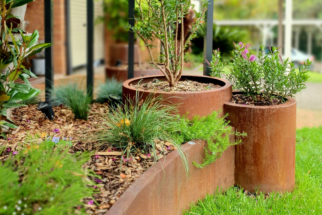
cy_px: 48
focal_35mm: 37
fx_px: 331
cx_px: 162
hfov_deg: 51.9
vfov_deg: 35.0
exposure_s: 1/115
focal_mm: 4.32
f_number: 1.5
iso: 50
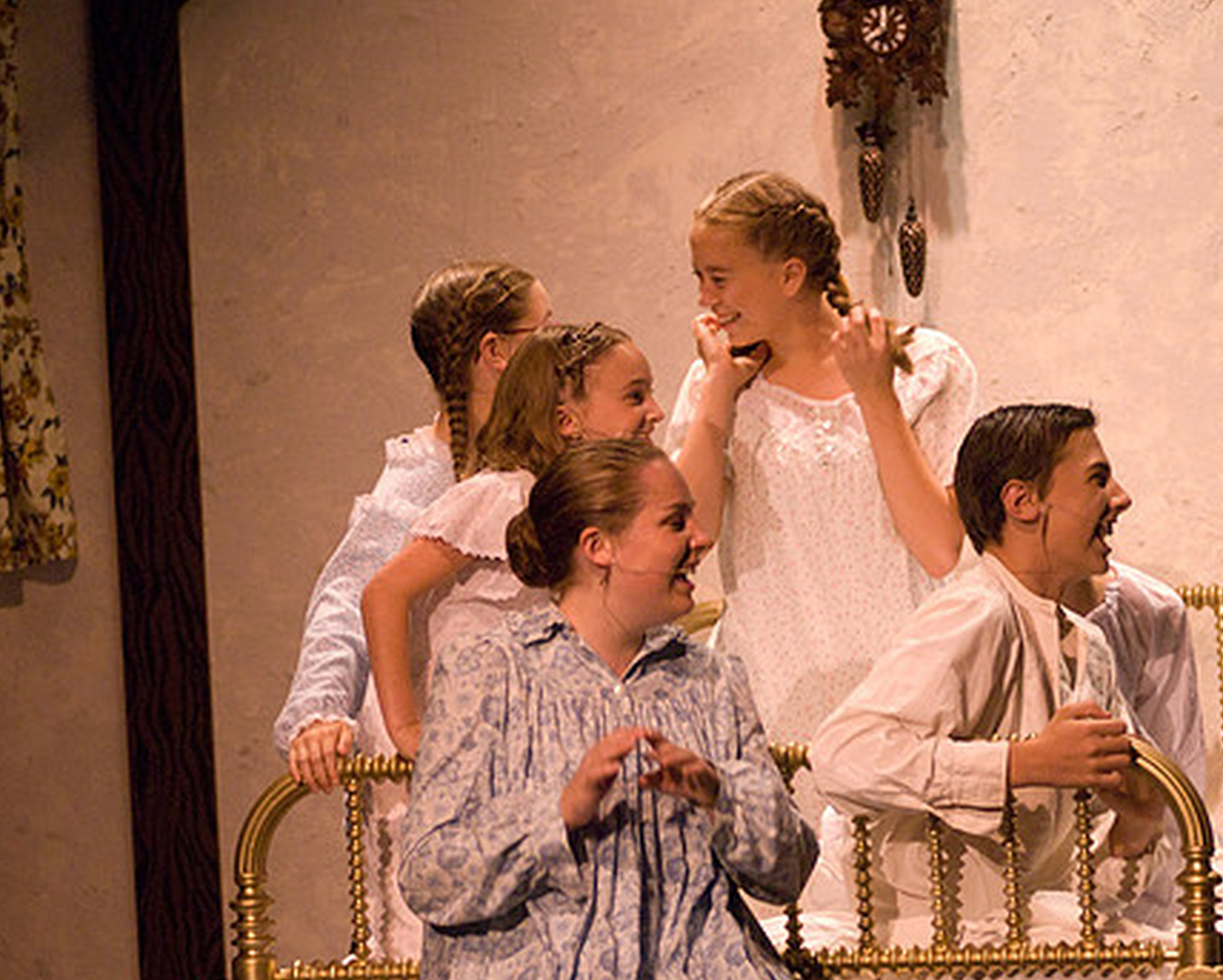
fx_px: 7606
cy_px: 526
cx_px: 743
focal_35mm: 210
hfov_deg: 9.2
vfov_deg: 7.4
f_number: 2.8
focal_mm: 110
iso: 1600
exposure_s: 1/160
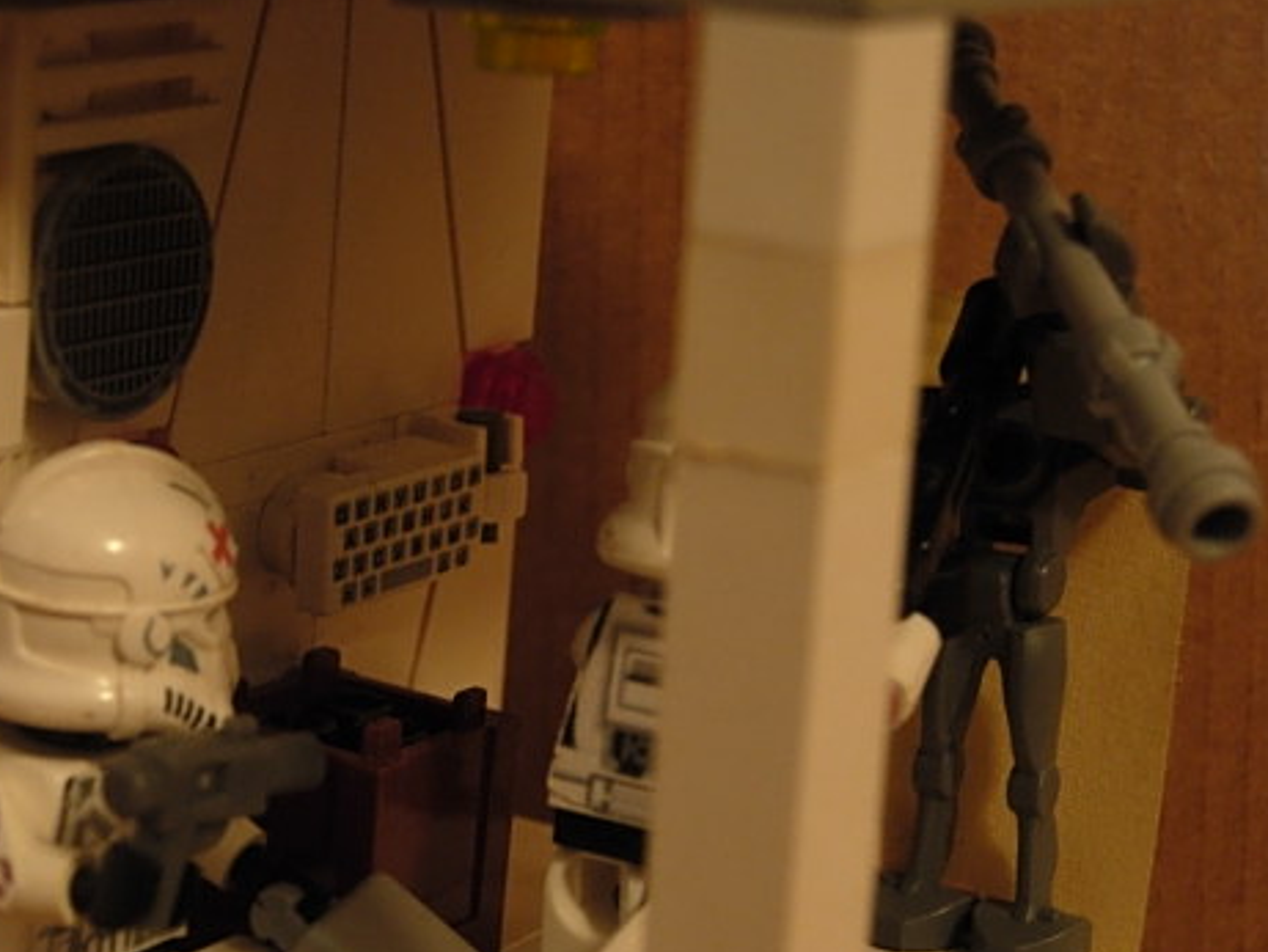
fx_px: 3151
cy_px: 638
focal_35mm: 86
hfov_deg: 22.7
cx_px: 443
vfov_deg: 17.1
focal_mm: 12.9
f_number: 3.5
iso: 183
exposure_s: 1/4
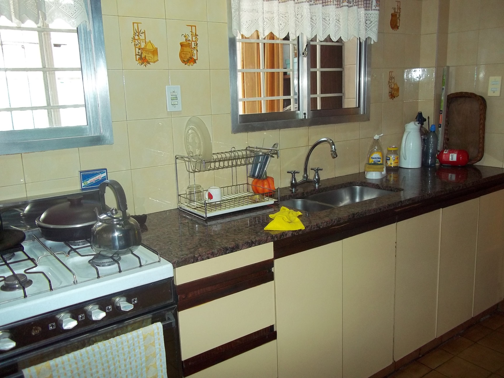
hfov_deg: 56.8
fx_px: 466
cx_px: 252
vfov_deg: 44.2
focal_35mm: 32
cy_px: 189
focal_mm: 5.7
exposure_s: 1/30
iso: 160
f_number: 2.9
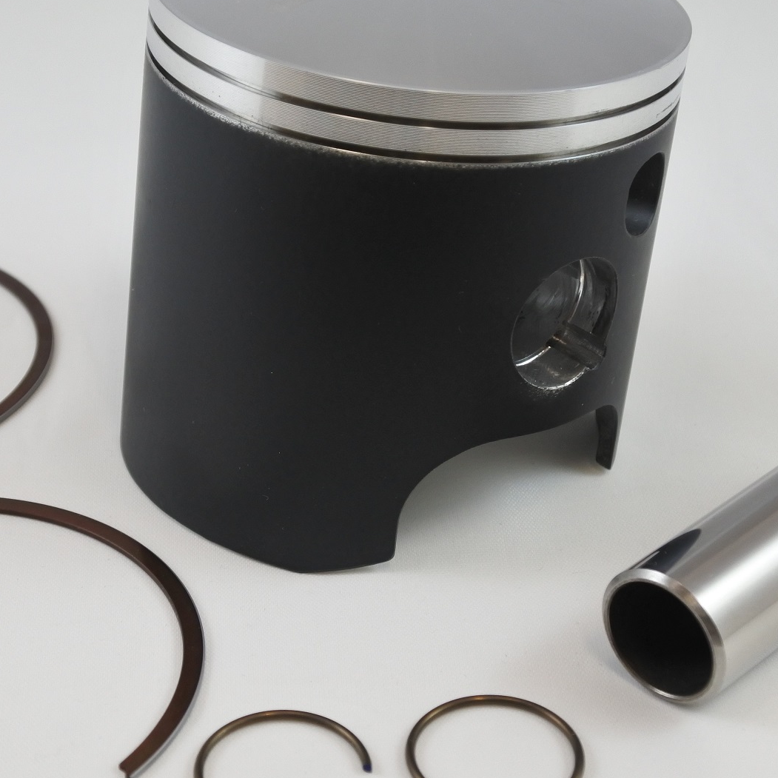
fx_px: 2136
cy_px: 381
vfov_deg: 20.6
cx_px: 266
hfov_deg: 20.6
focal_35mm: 84
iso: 400
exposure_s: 1/125
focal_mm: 18
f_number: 4.5
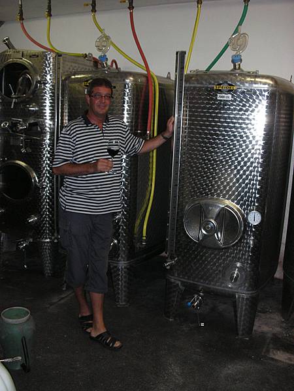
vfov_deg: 52.6
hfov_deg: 40.7
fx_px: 396
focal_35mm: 35
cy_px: 196
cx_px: 147
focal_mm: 5.8
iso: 200
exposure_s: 1/60.1
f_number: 3
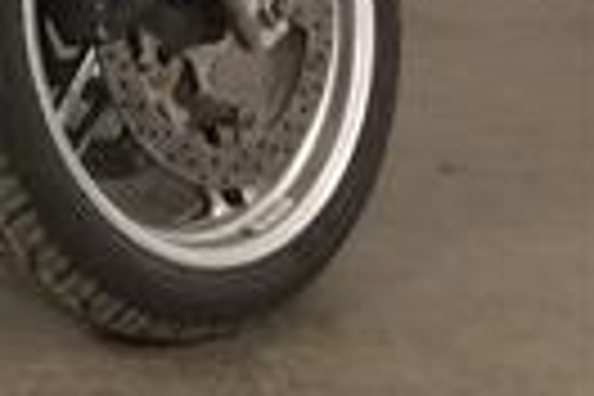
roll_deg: +1.3
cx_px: -828
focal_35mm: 146
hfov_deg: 11.6
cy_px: -284
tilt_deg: -20.7
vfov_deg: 9.0
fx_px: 2409
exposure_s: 1/30
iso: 64
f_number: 2.2
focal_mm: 4.15
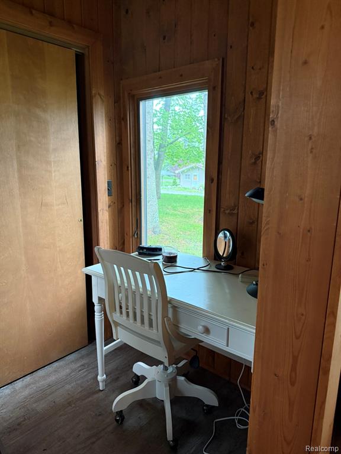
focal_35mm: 24
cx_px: 170
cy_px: 227
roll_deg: -1.0
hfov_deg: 56.8
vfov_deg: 71.6
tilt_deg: -11.9
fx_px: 315
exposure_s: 1/60
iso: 500
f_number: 1.78
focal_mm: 6.76
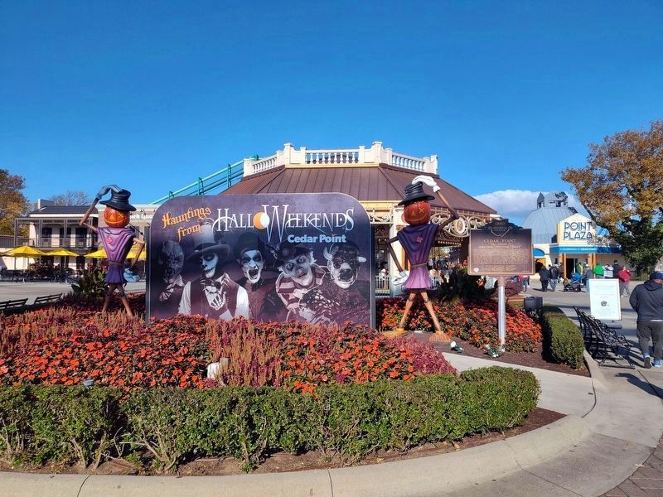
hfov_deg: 73.9
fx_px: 441
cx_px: 332
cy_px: 248
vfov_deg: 58.9
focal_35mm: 23
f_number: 1.8
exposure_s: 1/2605
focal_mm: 5.56
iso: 100
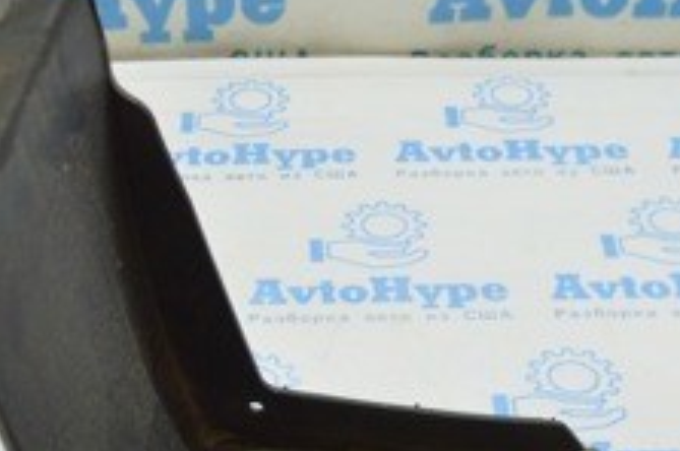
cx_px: 192
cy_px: 517
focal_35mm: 86
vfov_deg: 15.4
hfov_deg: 23.5
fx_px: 1622
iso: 400
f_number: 3.8
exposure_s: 1/60
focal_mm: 20
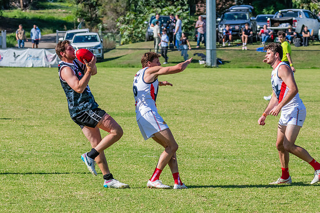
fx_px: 2809
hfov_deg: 6.5
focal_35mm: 316
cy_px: 131
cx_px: 113
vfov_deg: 4.4
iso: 1600
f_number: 13
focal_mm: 240
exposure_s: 1/1600
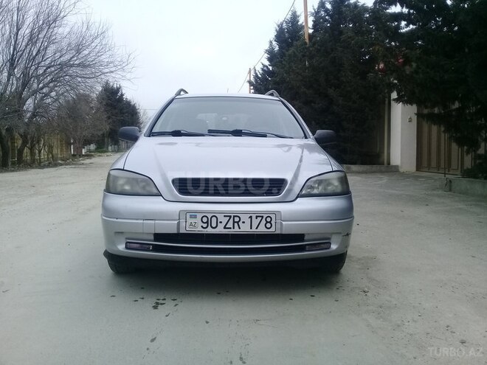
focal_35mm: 31
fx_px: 436
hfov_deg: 58.4
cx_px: 244
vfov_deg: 45.4
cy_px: 182
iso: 50
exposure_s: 1/815
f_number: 2.2
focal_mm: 3.3
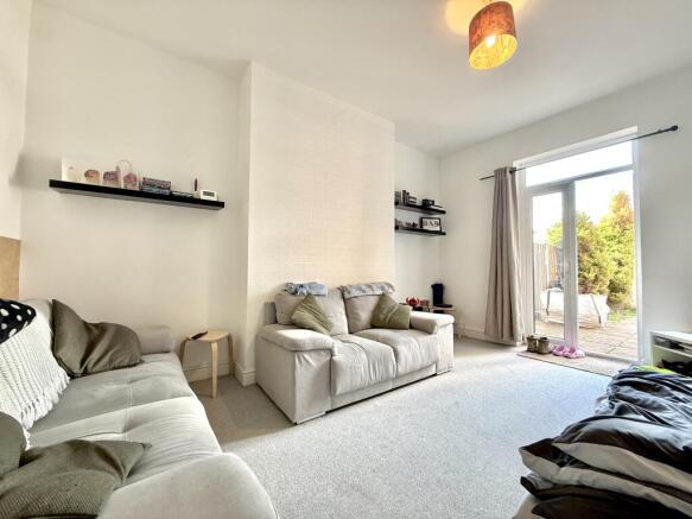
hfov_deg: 102.1
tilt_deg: +0.8
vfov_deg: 85.7
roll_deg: -0.4
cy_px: 260
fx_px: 280
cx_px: 346
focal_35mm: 14
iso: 200
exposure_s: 1/50
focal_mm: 2.22
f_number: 2.2
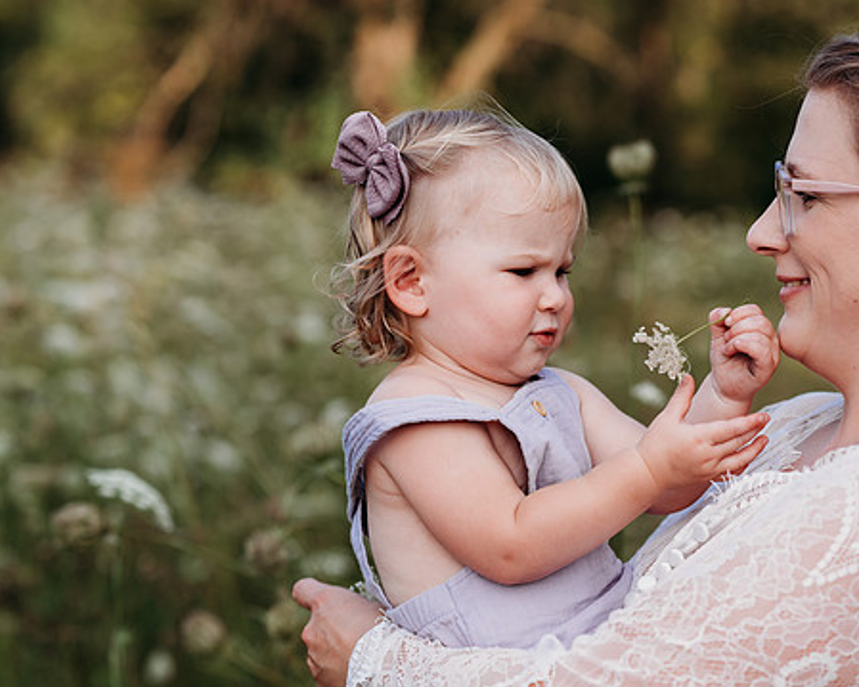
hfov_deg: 18.6
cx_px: 545
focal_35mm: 103
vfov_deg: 14.9
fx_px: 2618
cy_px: 366
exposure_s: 1/1250
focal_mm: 85
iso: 250
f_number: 3.5
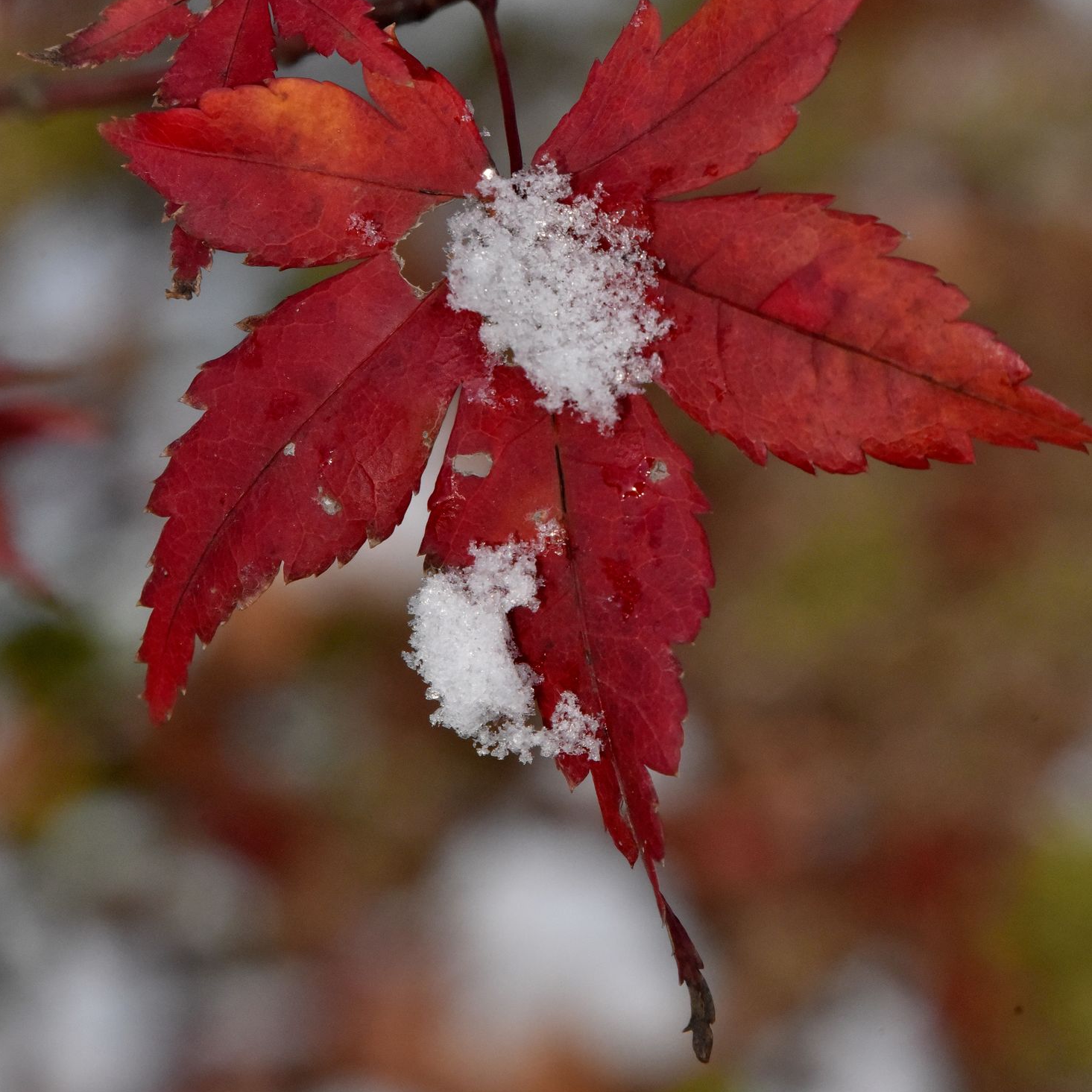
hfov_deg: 4.6
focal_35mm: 383
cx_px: 545
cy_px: 327
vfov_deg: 4.6
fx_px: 13669
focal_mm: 300
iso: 3200
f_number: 14
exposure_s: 1/3200
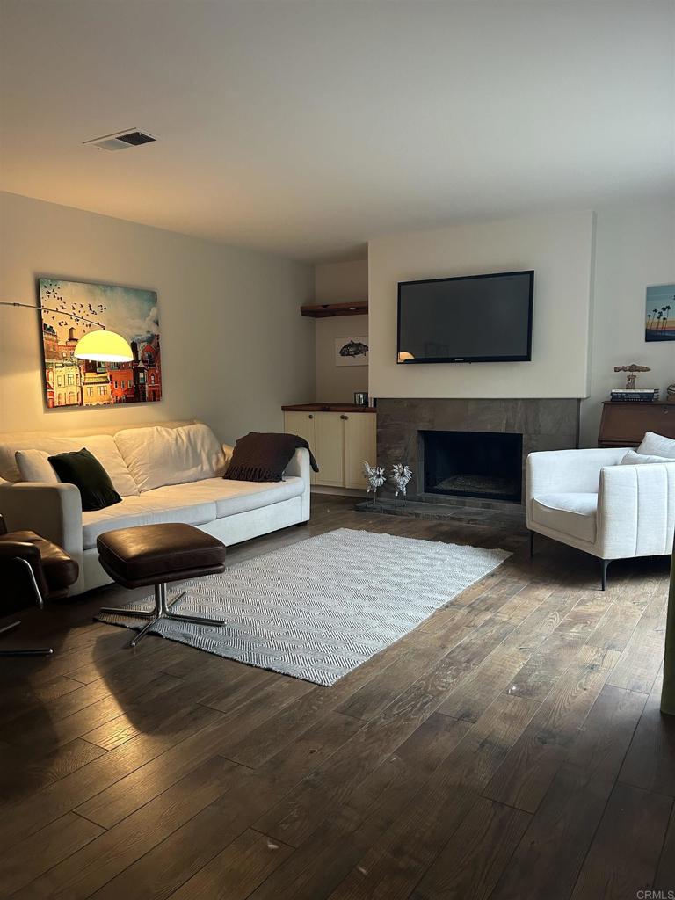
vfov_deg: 67.3
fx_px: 676
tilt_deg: -5.8
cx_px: 338
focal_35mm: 26
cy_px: 450
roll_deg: +0.2
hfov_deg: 53.1
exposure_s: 1/60
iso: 320
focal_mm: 5.7
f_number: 1.5
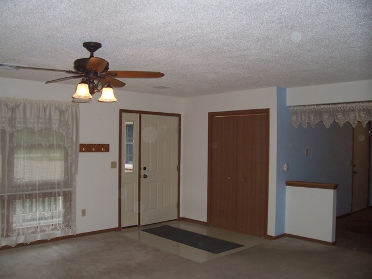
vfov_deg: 41.8
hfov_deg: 54.0
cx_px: 186
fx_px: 365
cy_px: 140
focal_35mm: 34
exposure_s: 1/60
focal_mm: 5.6
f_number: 2.7
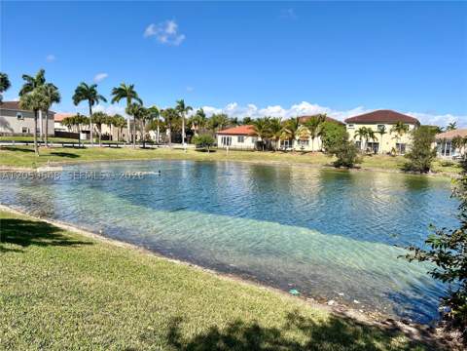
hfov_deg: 67.3
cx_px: 234
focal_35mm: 26
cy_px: 176
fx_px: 351
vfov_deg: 53.1
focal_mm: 5.7
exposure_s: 1/4831
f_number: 1.5
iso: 50
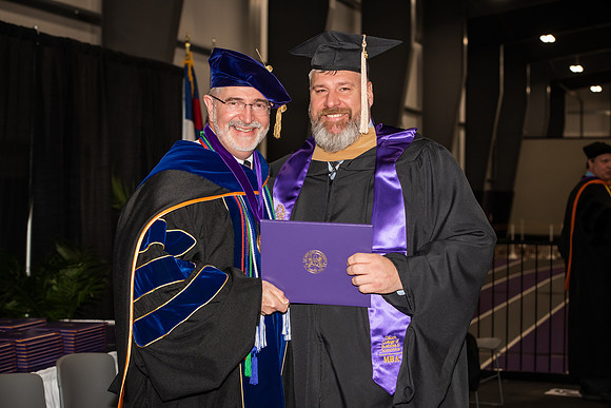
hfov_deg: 28.8
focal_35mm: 70
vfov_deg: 19.5
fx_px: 1188
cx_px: 306
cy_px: 204
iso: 1000
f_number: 5.6
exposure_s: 1/200
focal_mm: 70
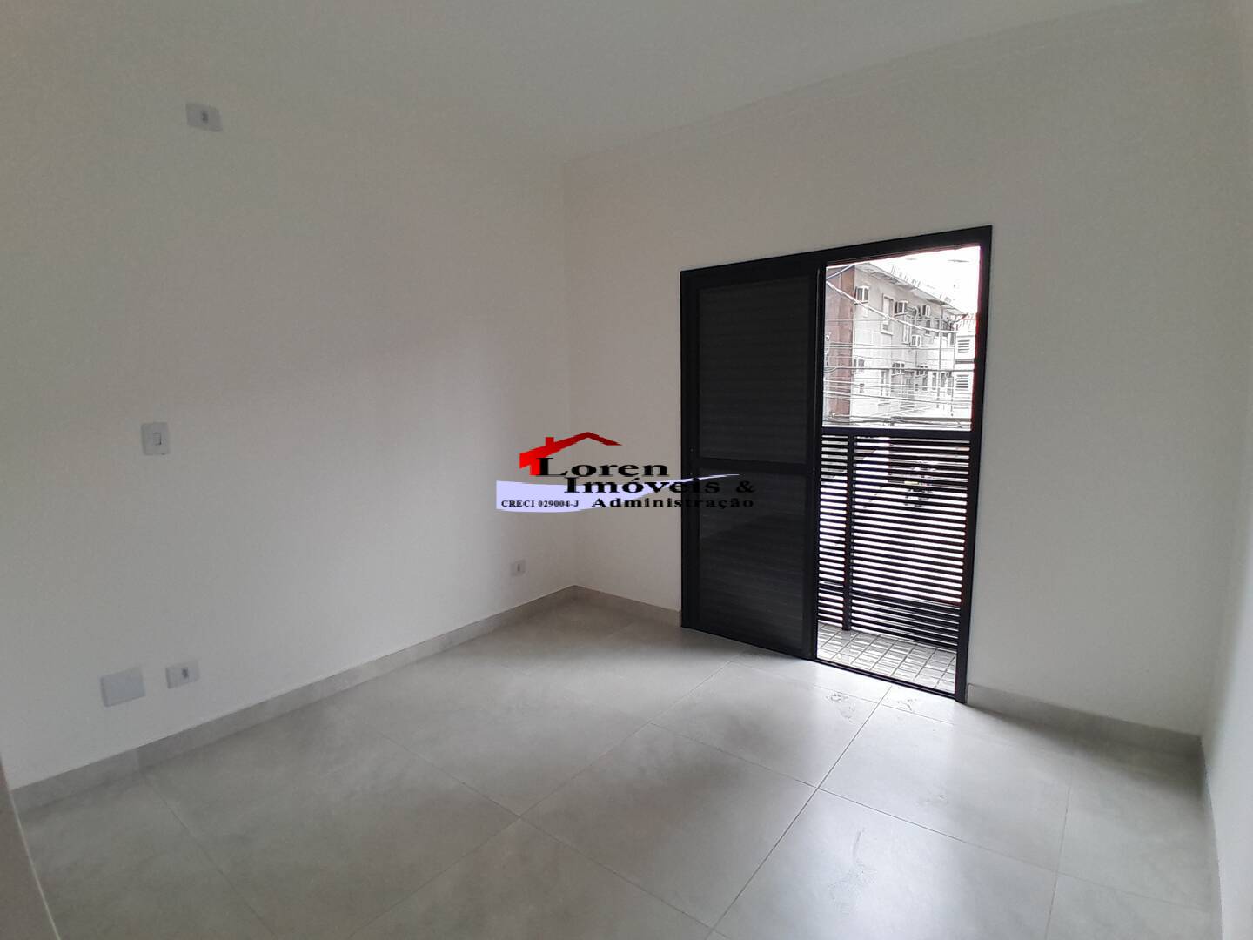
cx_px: 626
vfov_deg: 74.7
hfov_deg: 91.0
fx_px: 615
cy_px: 470
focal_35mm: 17
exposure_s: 1/120
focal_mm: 1.46
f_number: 2.2
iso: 50
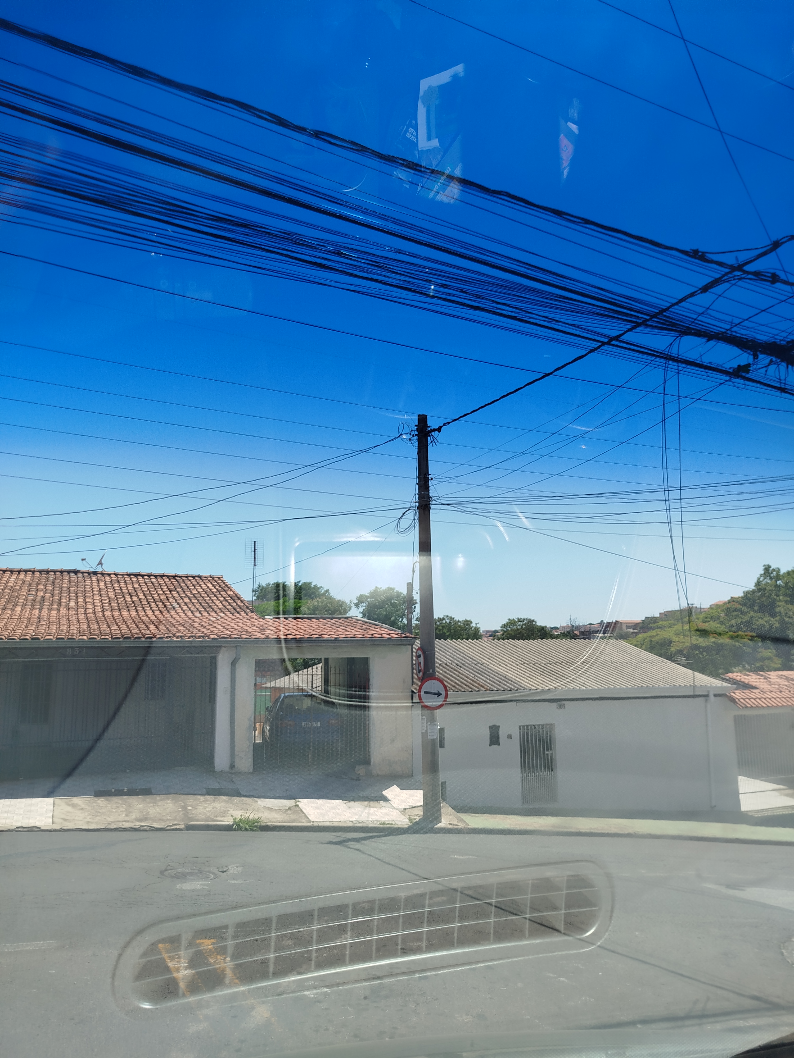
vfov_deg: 71.6
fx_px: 734
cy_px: 529
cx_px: 397
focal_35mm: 24
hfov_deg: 56.8
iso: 50
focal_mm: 5.31
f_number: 1.7
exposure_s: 1/877
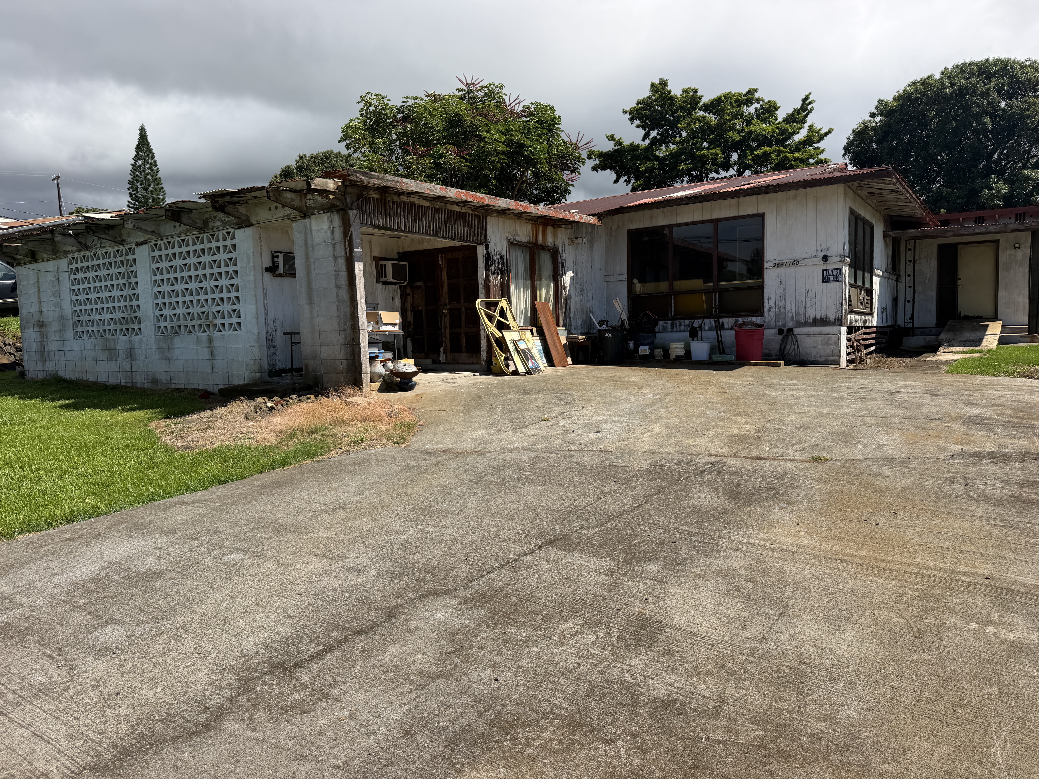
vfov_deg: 56.8
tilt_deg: -4.4
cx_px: 520
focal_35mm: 24
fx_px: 720
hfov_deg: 71.6
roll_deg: +2.2
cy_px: 390
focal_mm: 6.76
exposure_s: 1/4673
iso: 80
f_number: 1.78
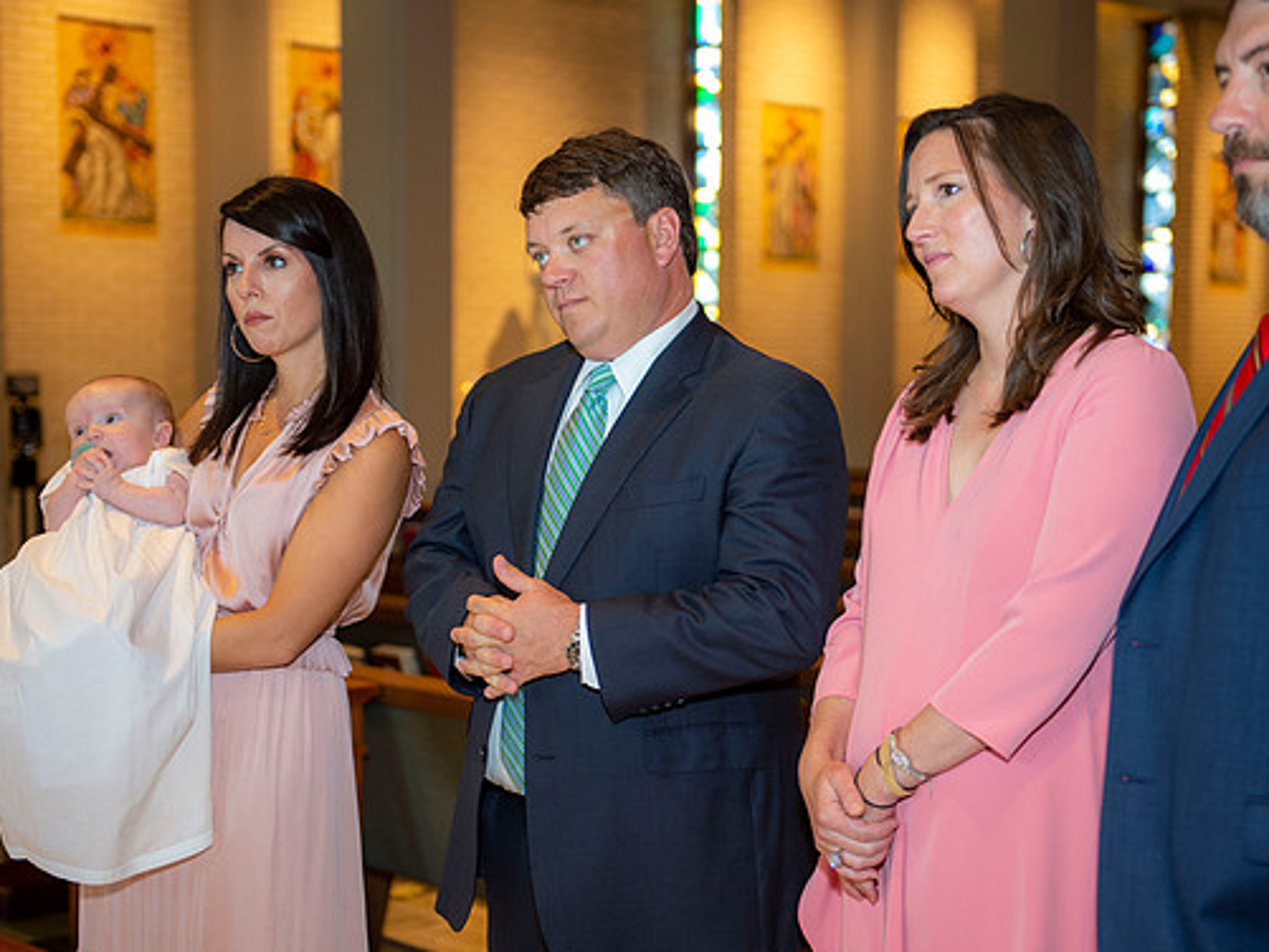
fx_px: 2310
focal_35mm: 63
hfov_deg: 30.7
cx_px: 640
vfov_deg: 23.3
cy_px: 499
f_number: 2.8
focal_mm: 55
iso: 1000
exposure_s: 1/100
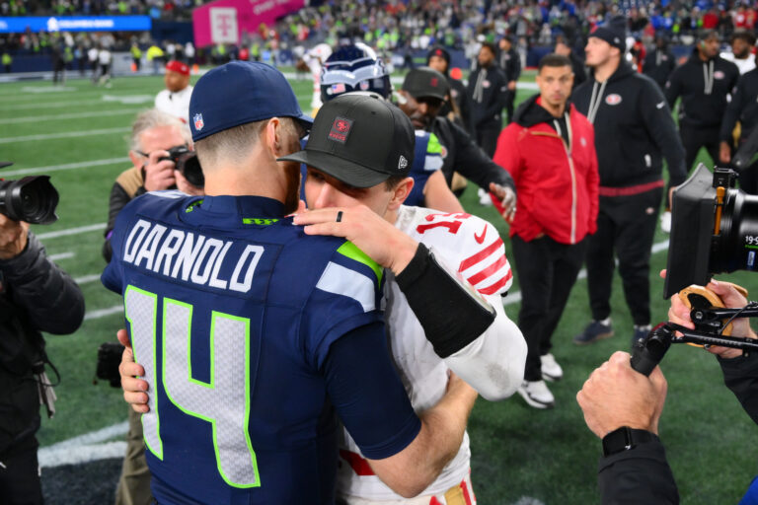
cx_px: 379
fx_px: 758
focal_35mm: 36
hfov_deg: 53.1
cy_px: 252
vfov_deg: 36.9
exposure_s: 1/1600
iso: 1600
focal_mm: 24
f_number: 2.8
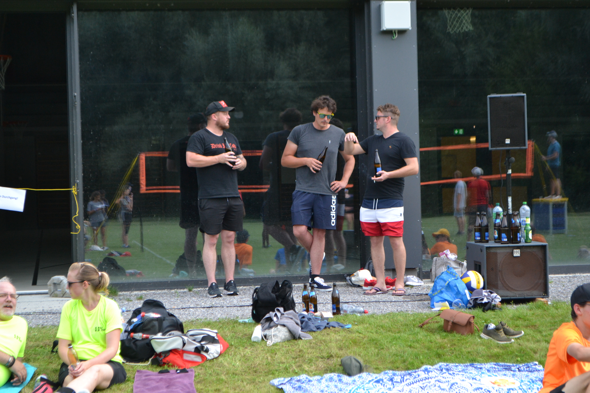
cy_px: 196
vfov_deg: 16.6
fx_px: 1352
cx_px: 295
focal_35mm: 82
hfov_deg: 24.6
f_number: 5.6
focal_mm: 55
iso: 640
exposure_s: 1/500
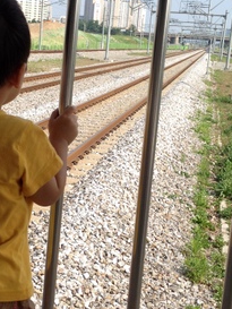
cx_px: 74
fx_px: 688
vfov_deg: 25.3
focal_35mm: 77
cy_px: 168
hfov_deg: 19.1
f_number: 2.4
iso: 64
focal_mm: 4.28
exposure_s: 1/1022
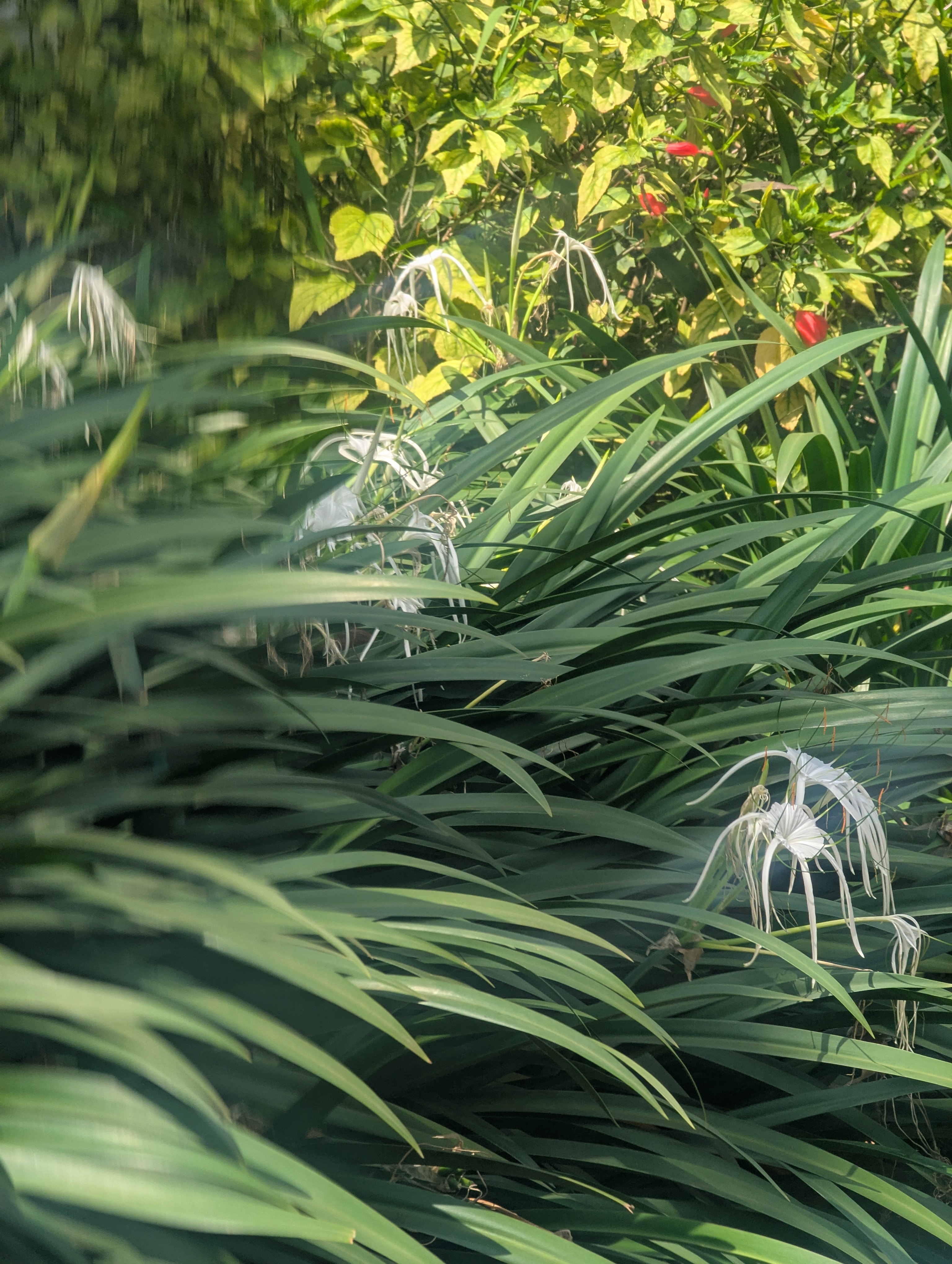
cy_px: 632
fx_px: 3877
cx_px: 476
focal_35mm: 106
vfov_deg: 18.5
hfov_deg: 14.0
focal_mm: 19
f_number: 3.5
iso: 45
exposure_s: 1/299
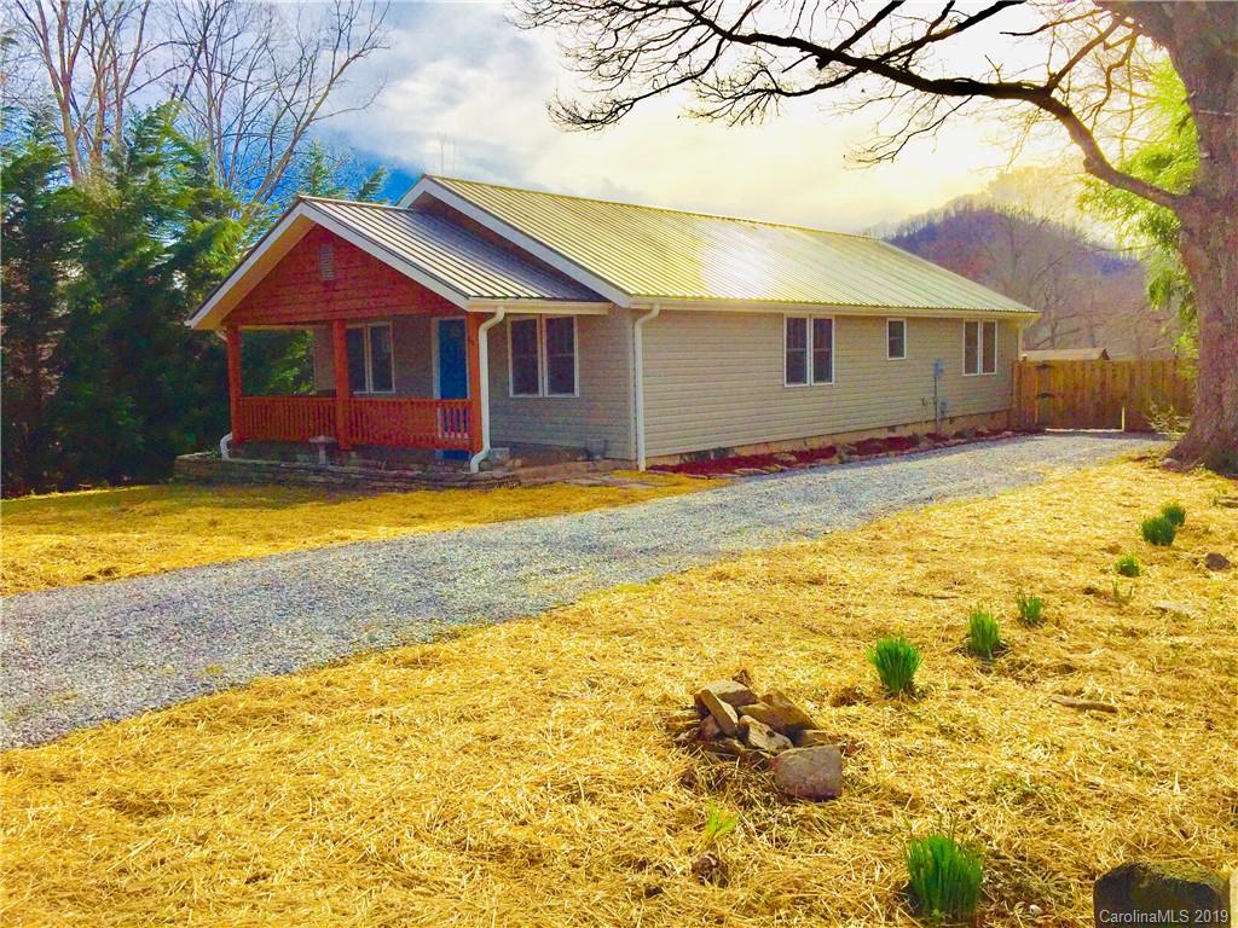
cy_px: 464
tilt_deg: -6.2
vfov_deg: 48.2
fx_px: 1037
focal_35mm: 29
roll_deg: +0.9
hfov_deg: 61.7
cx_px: 619
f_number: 2.2
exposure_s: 1/3049
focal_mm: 4.15
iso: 32
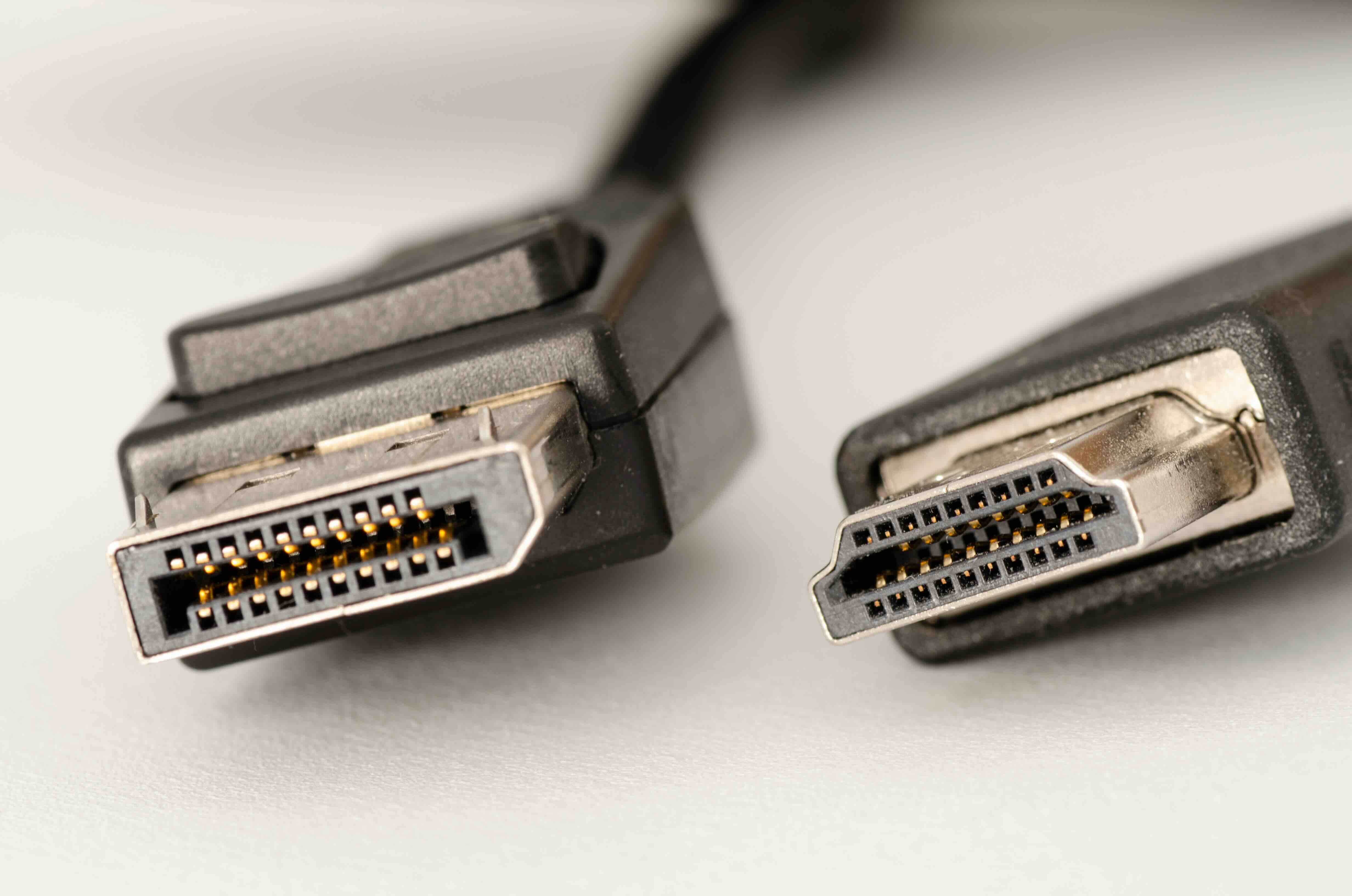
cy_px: 448
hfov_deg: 15.2
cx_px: 676
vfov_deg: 10.1
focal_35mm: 135
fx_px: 5059
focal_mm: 90
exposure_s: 4
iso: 100
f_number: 20
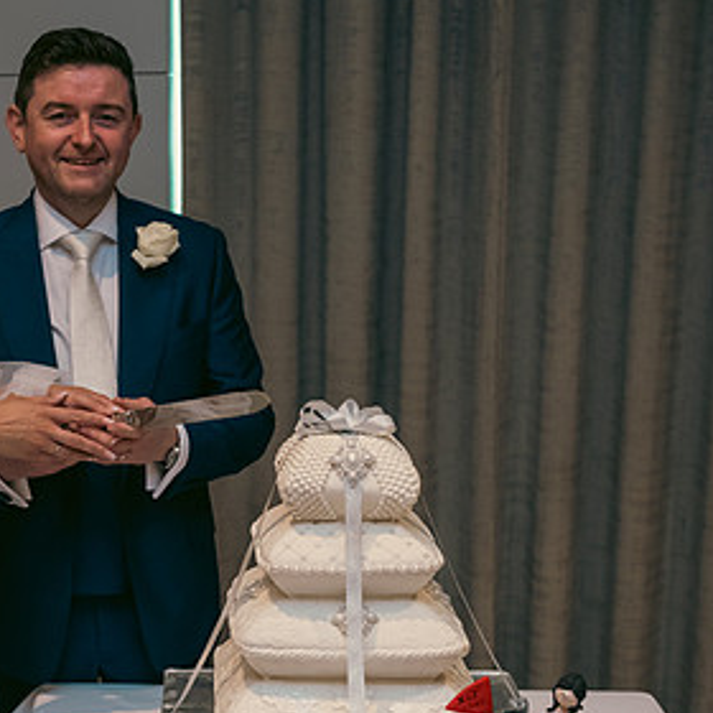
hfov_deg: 22.9
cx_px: 97
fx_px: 1724
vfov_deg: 23.3
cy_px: 444
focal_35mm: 74
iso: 800
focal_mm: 42
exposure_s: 1/160
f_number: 3.5
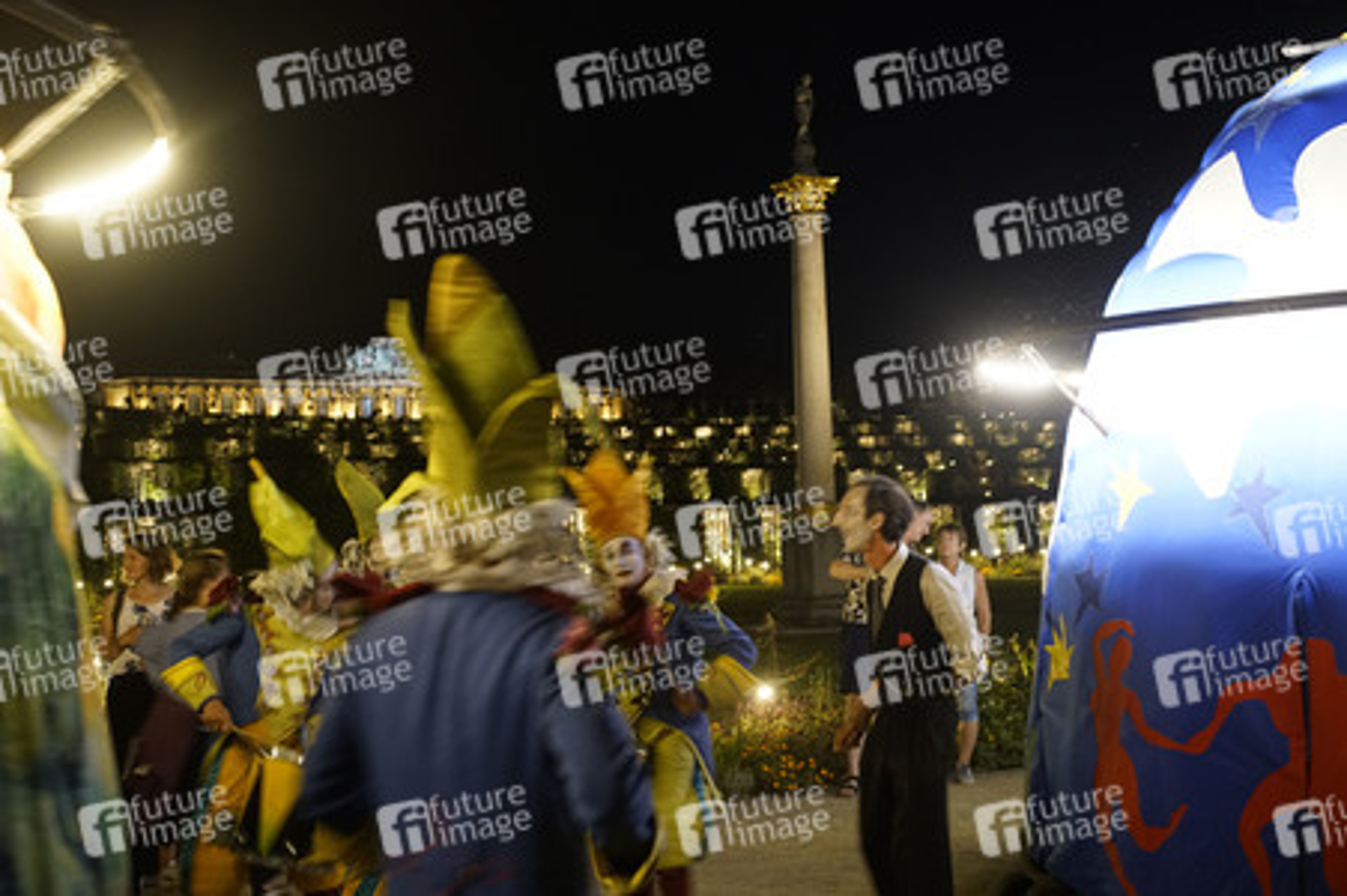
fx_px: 1496
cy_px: 448
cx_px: 674
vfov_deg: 33.4
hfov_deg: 48.5
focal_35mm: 40
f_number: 4.5
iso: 3200
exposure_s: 1/20
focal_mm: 40
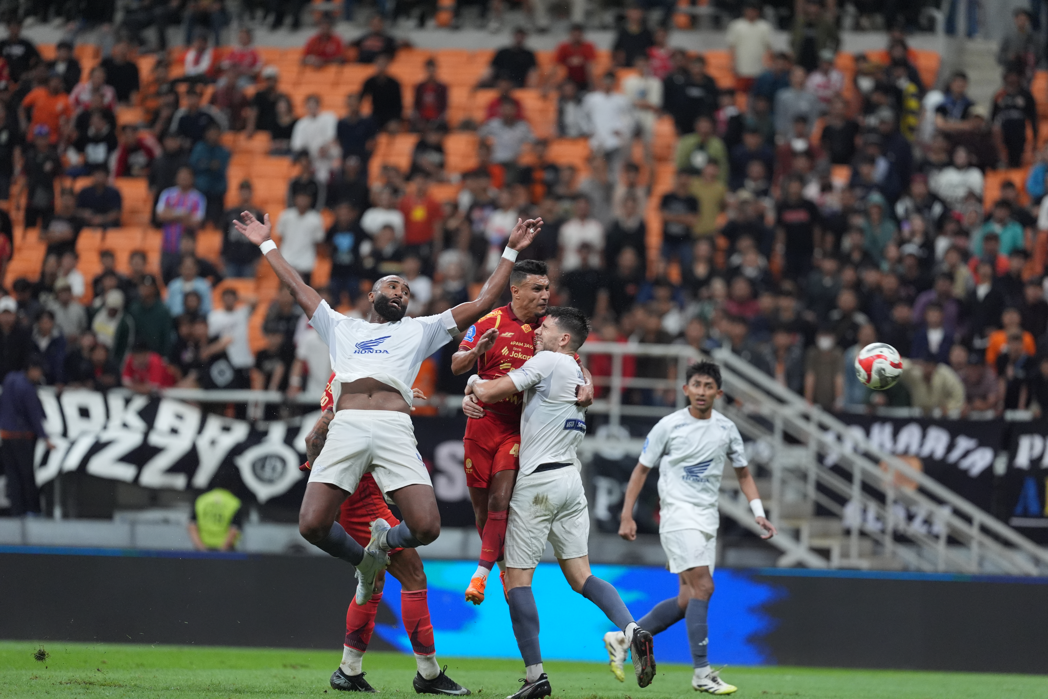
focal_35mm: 300
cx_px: 524
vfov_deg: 4.6
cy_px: 350
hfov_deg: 6.9
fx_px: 8733
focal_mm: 300
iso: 3200
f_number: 2.8
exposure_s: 1/1250
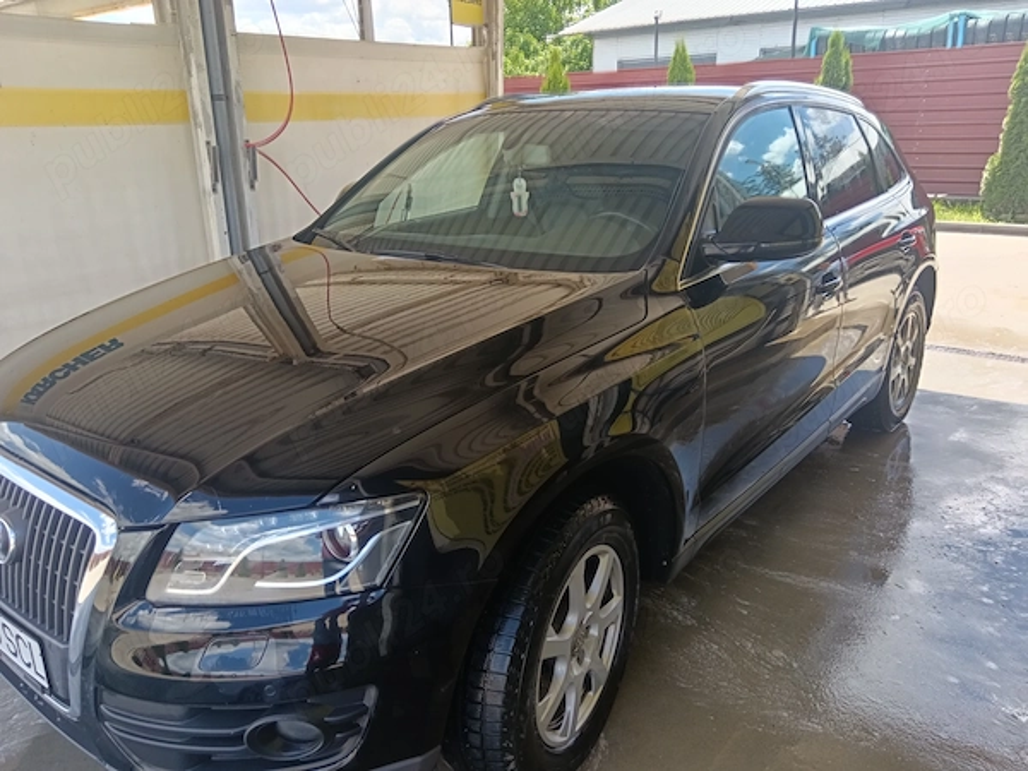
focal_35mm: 27
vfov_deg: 51.4
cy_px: 386
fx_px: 802
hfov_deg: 65.3
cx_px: 514
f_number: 1.9
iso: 109
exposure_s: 1/100
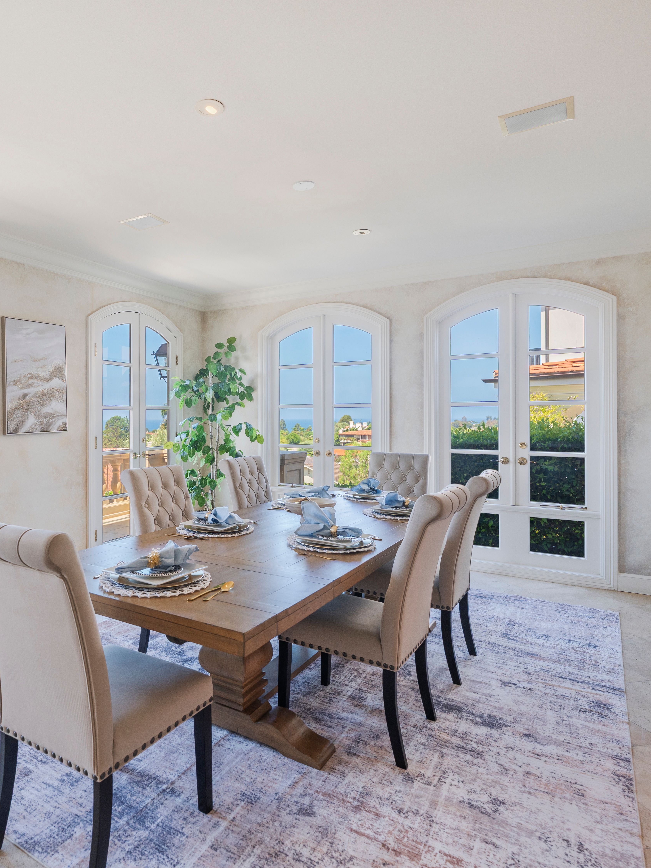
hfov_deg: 61.6
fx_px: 527
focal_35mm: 21
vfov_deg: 79.0
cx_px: 205
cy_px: 417
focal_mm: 14
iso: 100
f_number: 7.1
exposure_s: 1/20
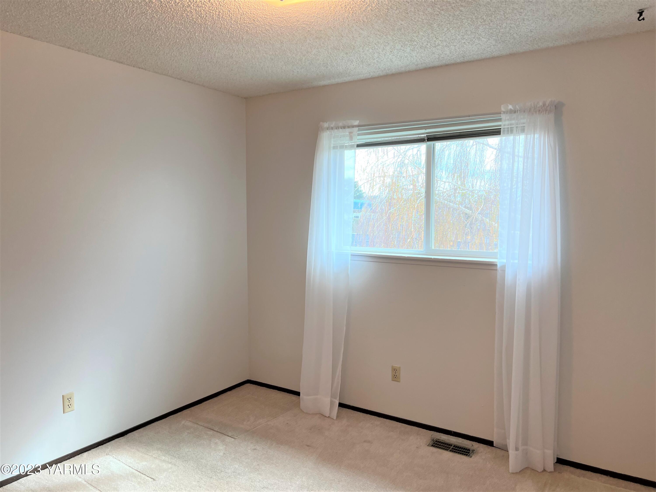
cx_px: 328
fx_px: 493
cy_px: 246
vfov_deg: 53.1
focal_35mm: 26
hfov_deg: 67.3
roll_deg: +0.7
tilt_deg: -5.0
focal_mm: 5.7
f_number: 1.5
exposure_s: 1/164
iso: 50
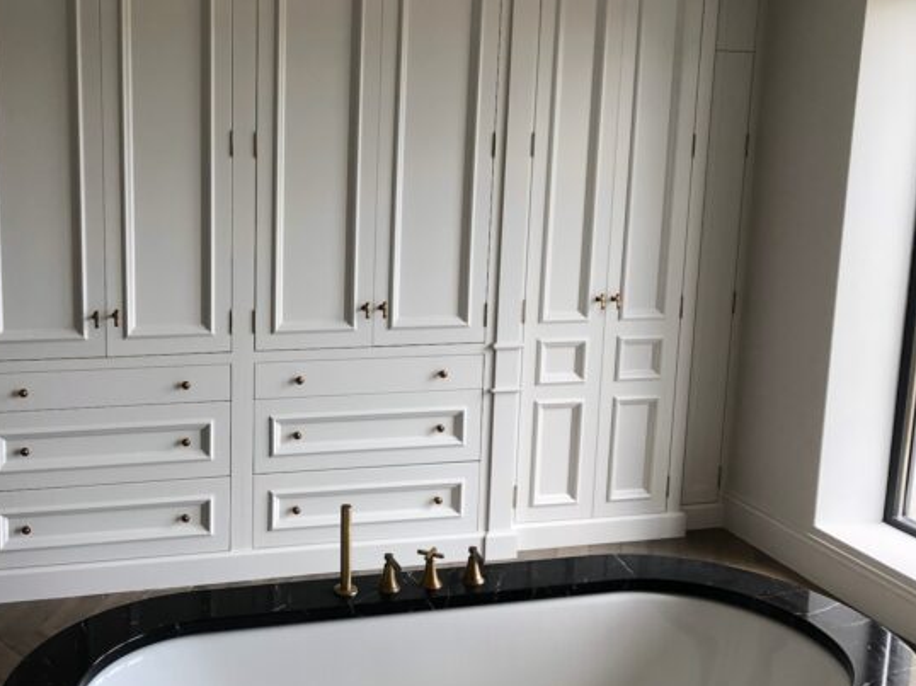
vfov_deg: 35.9
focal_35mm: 40
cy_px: 300
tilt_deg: -11.9
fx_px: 1058
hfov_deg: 45.8
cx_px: 279
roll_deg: +0.0
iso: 40
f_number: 1.8
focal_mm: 3.99
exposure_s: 1/120
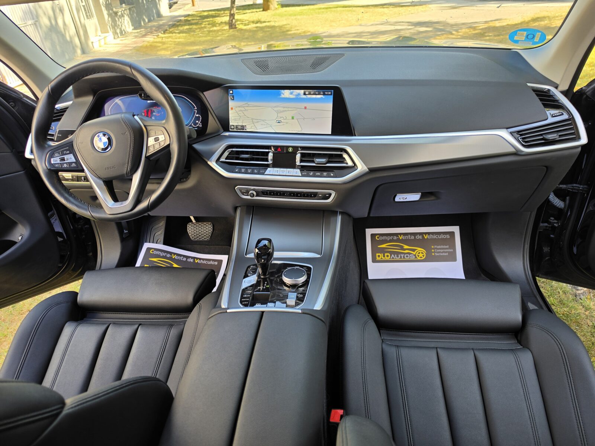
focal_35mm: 23
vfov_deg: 58.9
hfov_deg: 73.9
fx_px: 395
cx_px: 298
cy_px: 223
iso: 10
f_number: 1.4
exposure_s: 1/51
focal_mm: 6.5
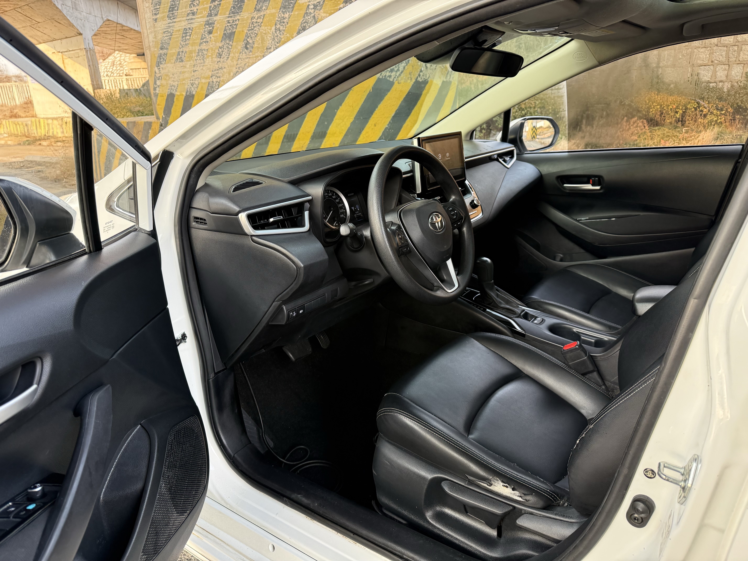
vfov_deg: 56.8
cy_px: 280
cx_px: 374
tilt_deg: -18.4
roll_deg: +2.6
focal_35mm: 24
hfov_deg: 71.6
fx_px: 519
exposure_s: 1/235
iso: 160
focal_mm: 6.76
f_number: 1.78
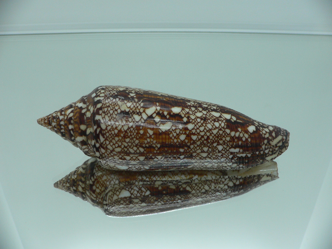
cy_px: 124
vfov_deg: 40.7
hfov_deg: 52.6
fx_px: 336
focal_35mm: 35
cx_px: 166
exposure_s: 1/60
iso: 100
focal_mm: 4.6
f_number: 2.8
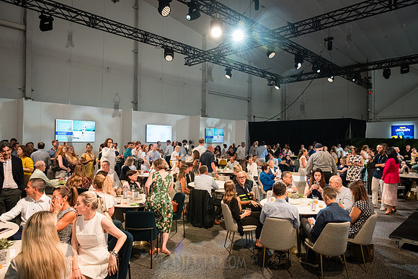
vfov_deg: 53.2
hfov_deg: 73.7
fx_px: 279
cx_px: 209
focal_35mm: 24
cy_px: 140
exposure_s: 1/200
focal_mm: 24
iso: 8000
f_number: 5.6
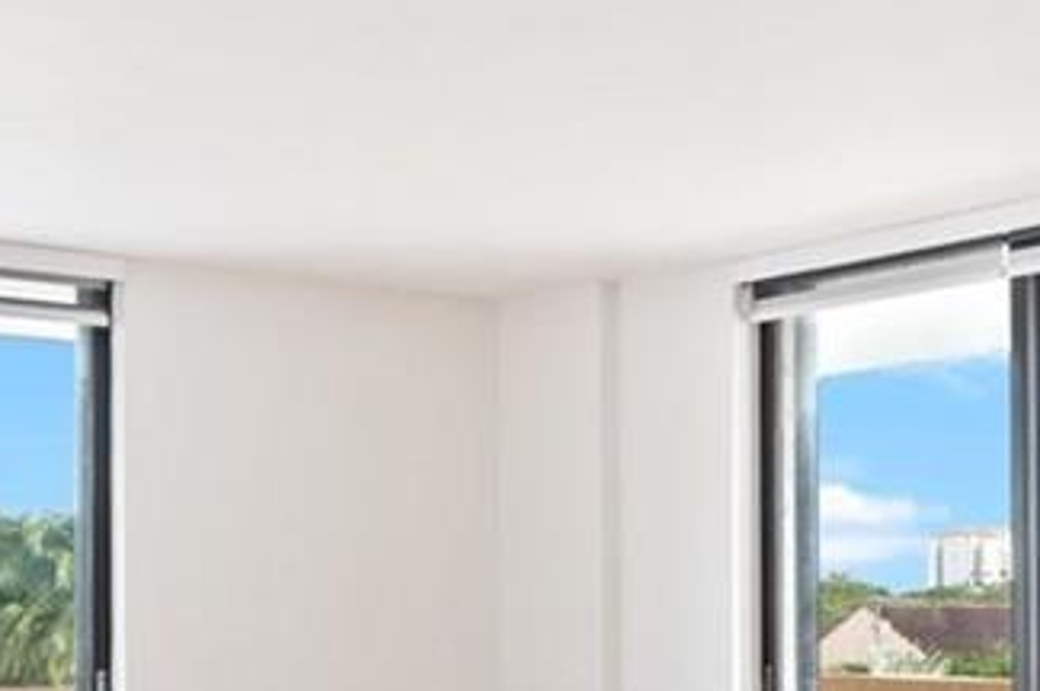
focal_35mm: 69
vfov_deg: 19.3
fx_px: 1991
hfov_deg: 26.1
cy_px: 625
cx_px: 1251
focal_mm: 14
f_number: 8
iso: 200
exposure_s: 1/20
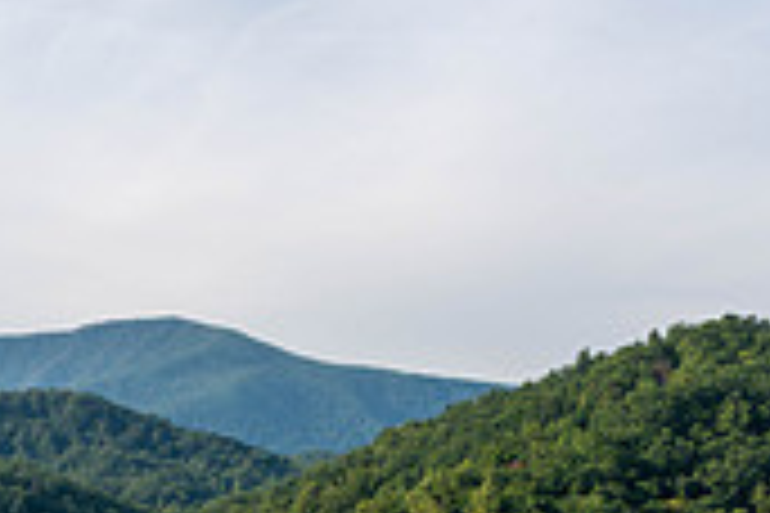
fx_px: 2032
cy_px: 605
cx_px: -32
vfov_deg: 14.0
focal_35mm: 95
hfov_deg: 20.6
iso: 100
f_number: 3.5
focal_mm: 28
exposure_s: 1/1000
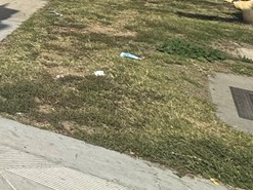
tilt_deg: +5.8
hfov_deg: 20.6
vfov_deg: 20.5
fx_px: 424
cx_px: -223
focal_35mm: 58
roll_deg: -1.5
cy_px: -117
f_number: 2.2
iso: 50
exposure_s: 1/2415
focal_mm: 2.22
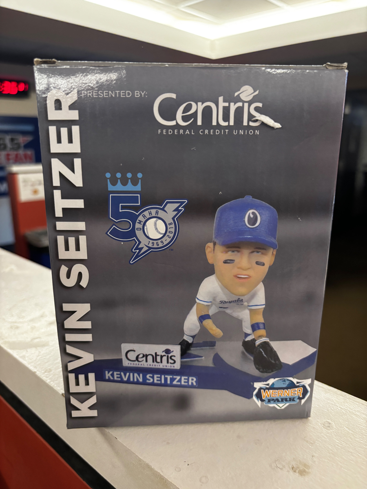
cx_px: 184
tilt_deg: -15.2
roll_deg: +0.3
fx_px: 368
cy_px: 244
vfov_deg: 67.3
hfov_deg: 53.1
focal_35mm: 26
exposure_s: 1/60
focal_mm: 5.96
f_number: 1.6
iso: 500
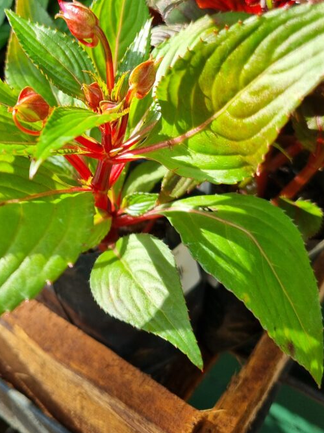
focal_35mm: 40
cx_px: 101
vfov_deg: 46.1
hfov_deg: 35.5
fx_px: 500
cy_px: 146
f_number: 1.8
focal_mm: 5.4
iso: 50
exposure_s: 1/858
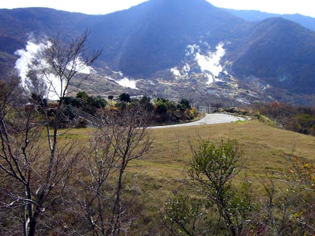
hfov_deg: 46.8
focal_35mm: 40
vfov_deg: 35.9
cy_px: 121
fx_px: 364
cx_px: 158
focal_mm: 6.2
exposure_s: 1/400
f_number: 4.3
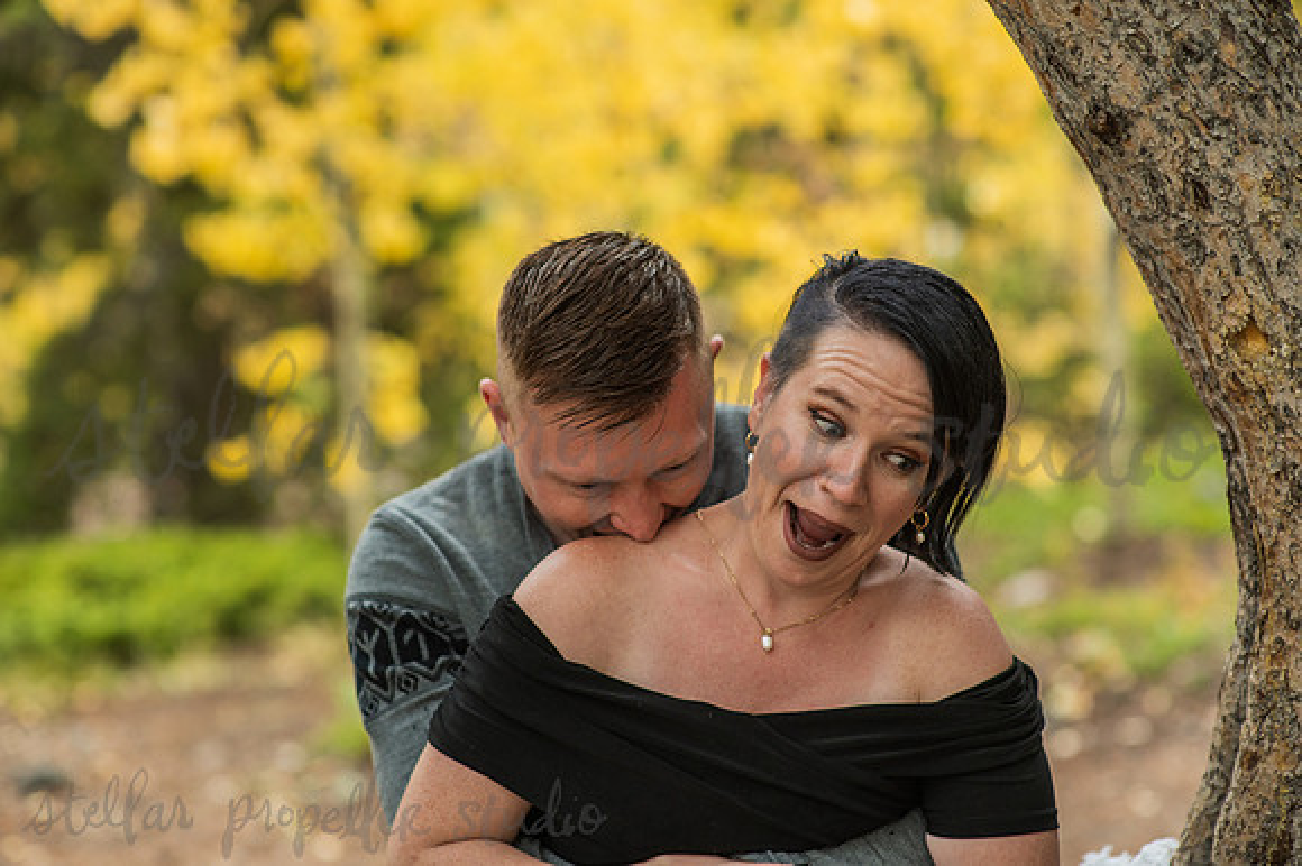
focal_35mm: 85
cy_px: 433
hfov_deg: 23.9
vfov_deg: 16.1
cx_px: 651
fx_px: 3072
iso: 500
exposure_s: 1/160
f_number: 2.5
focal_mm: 85
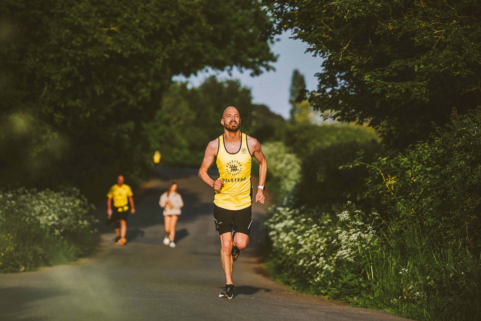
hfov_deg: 10.2
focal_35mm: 202
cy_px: 160
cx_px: 240
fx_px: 2699
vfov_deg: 6.8
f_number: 2.8
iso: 500
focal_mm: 135
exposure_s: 1/6400
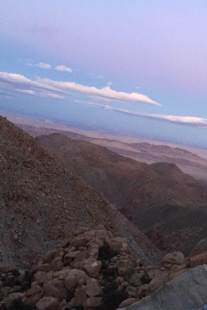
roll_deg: -11.3
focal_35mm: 41
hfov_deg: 31.4
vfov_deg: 47.4
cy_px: 155
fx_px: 353
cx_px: 177
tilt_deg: -2.3
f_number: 2.2
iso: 250
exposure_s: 1/24
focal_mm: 4.15
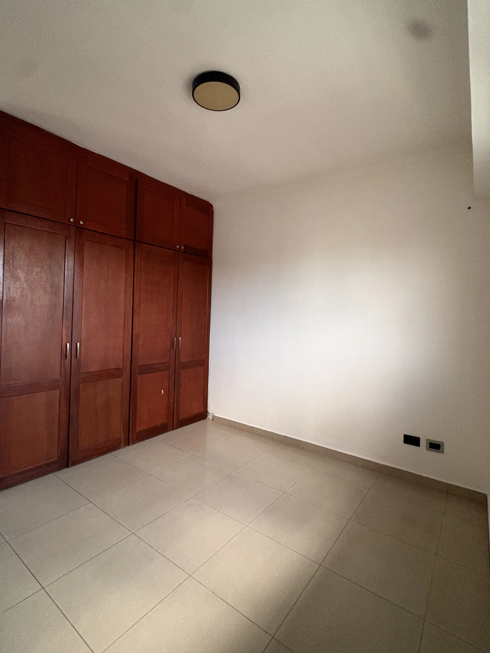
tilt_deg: -0.1
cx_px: 240
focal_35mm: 17
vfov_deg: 91.0
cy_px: 317
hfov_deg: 74.7
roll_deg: -2.1
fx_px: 321
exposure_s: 1/60
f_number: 2.2
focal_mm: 2.22
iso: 640
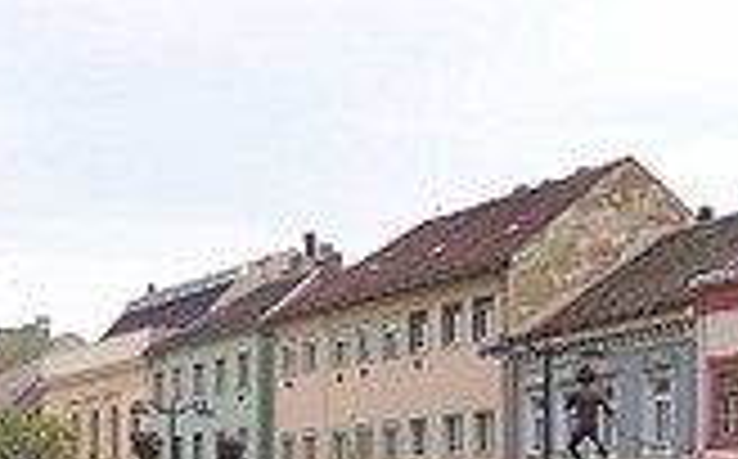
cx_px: -18
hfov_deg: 22.6
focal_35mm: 88
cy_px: 526
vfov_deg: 14.4
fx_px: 1768
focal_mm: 5.6
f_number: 2.7
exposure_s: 1/250
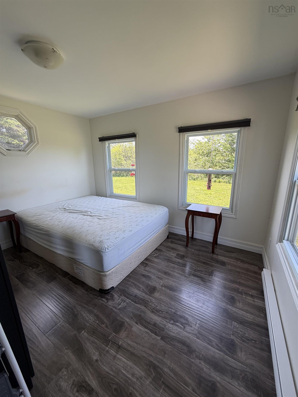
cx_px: 149
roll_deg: +0.7
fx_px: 161
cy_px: 198
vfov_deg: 102.1
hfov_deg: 85.7
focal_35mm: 14
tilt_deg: -11.4
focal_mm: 2.22
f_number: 2.2
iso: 64
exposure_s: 1/121
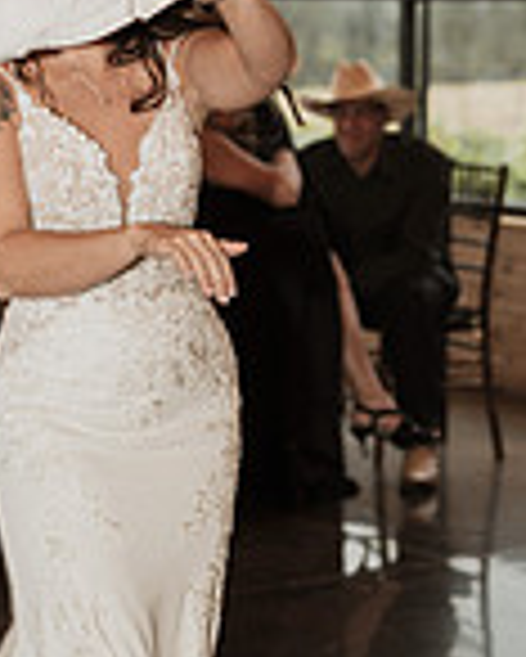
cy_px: 58
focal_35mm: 145
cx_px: 144
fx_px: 2819
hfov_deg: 10.6
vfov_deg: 13.2
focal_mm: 50
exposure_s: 1/100
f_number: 2.8
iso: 500
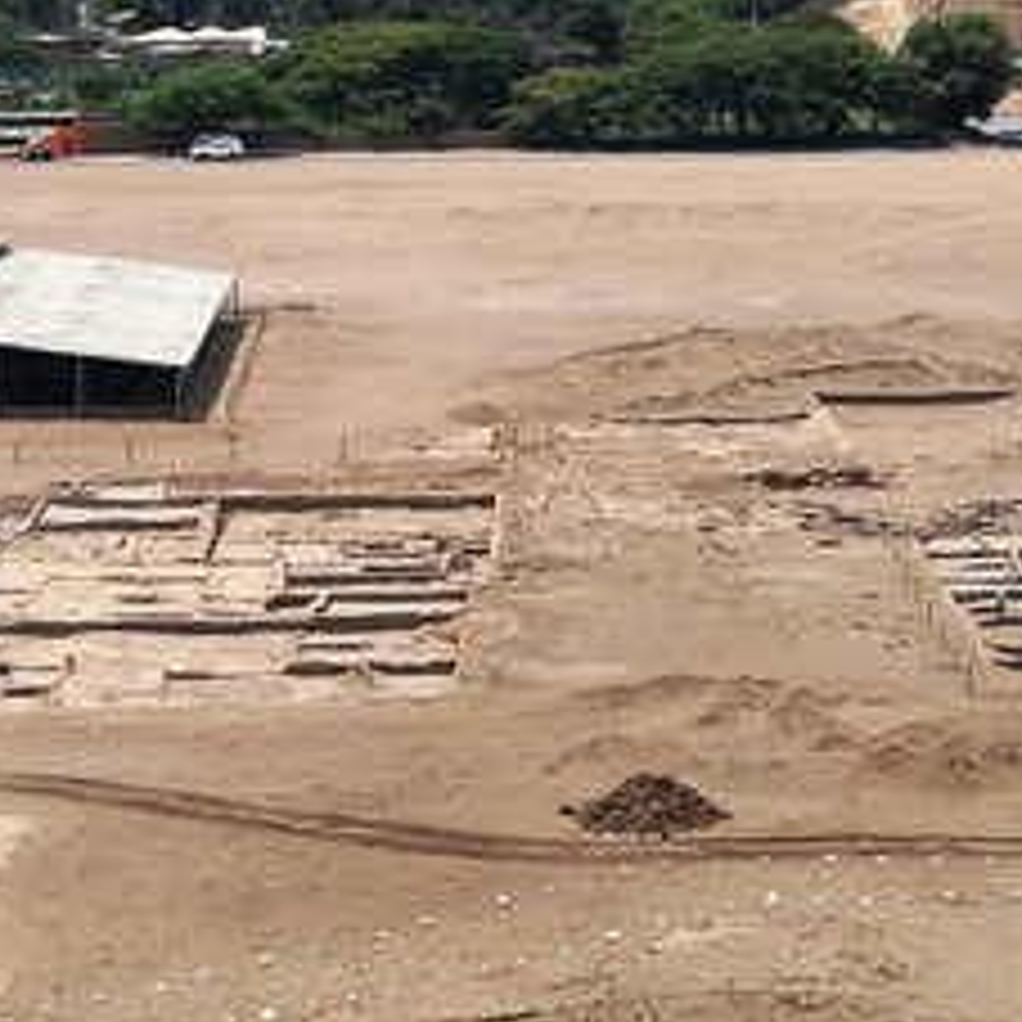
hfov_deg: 39.9
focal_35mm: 42
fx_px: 1403
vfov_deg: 40.0
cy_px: 558
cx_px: 590
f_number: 2.2
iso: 50
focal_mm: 4.5
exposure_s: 1/1185
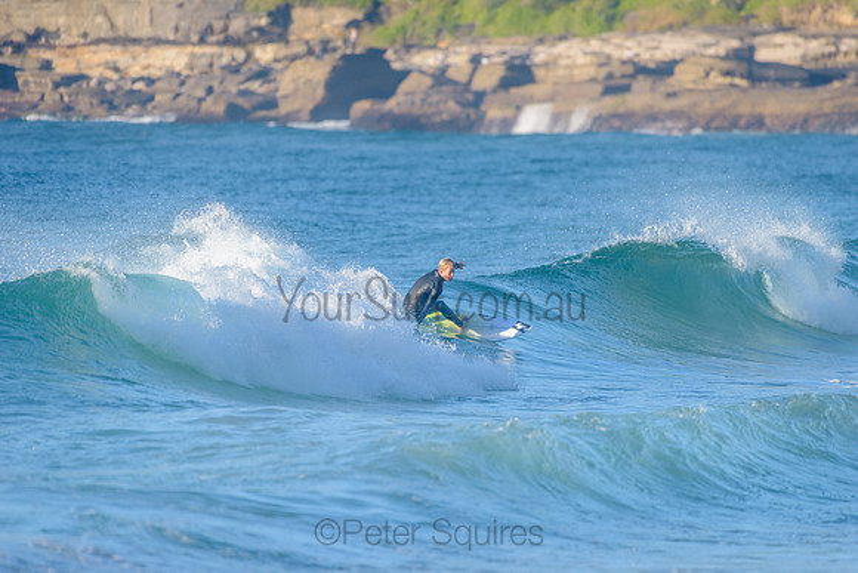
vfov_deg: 2.7
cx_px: 429
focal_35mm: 500
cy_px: 286
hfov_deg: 4.1
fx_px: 11926
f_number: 5.6
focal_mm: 500
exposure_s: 1/2000
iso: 400
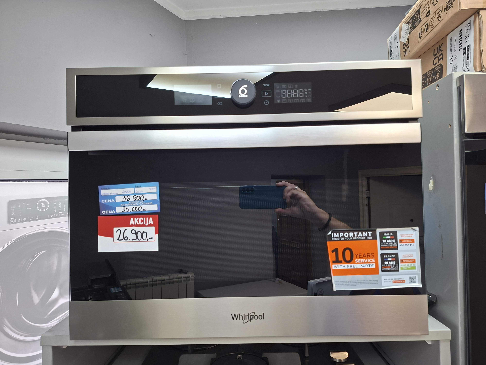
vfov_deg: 58.9
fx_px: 323
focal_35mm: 23
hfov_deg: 73.9
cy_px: 182
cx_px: 243
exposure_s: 1/50
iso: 200
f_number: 1.8
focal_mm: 5.54
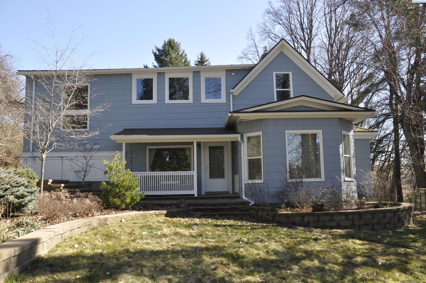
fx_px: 319
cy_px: 142
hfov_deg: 67.4
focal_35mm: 27
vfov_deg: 47.8
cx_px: 213
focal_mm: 18
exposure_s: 1/200
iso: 200
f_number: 7.1
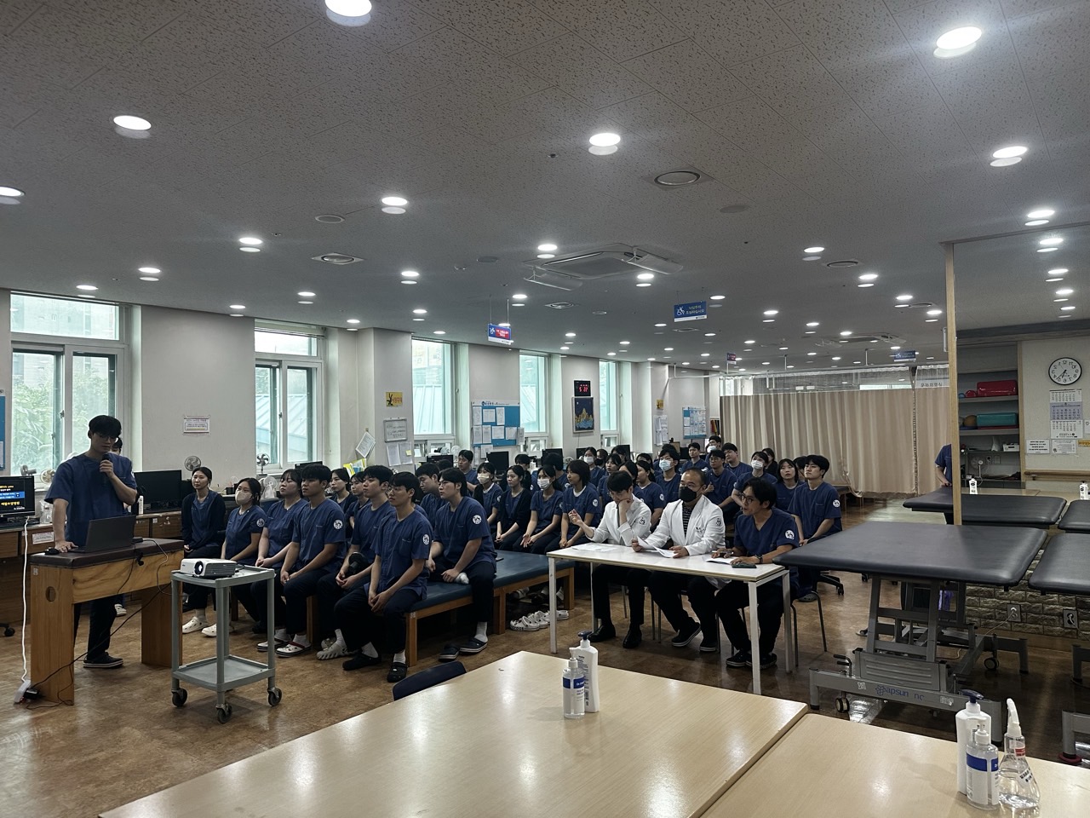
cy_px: 409
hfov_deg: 71.6
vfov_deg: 56.8
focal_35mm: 24
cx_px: 545
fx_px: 756
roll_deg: +1.3
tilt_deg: +1.4
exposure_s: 1/120
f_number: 1.78
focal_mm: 6.86
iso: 200
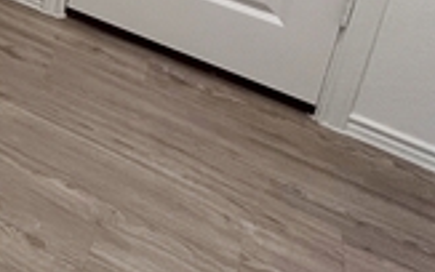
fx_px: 640
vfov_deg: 17.3
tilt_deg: -16.1
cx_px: -302
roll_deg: -1.3
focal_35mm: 54
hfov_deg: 23.8
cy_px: -272
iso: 125
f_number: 1.8
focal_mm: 1.57
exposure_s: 1/120
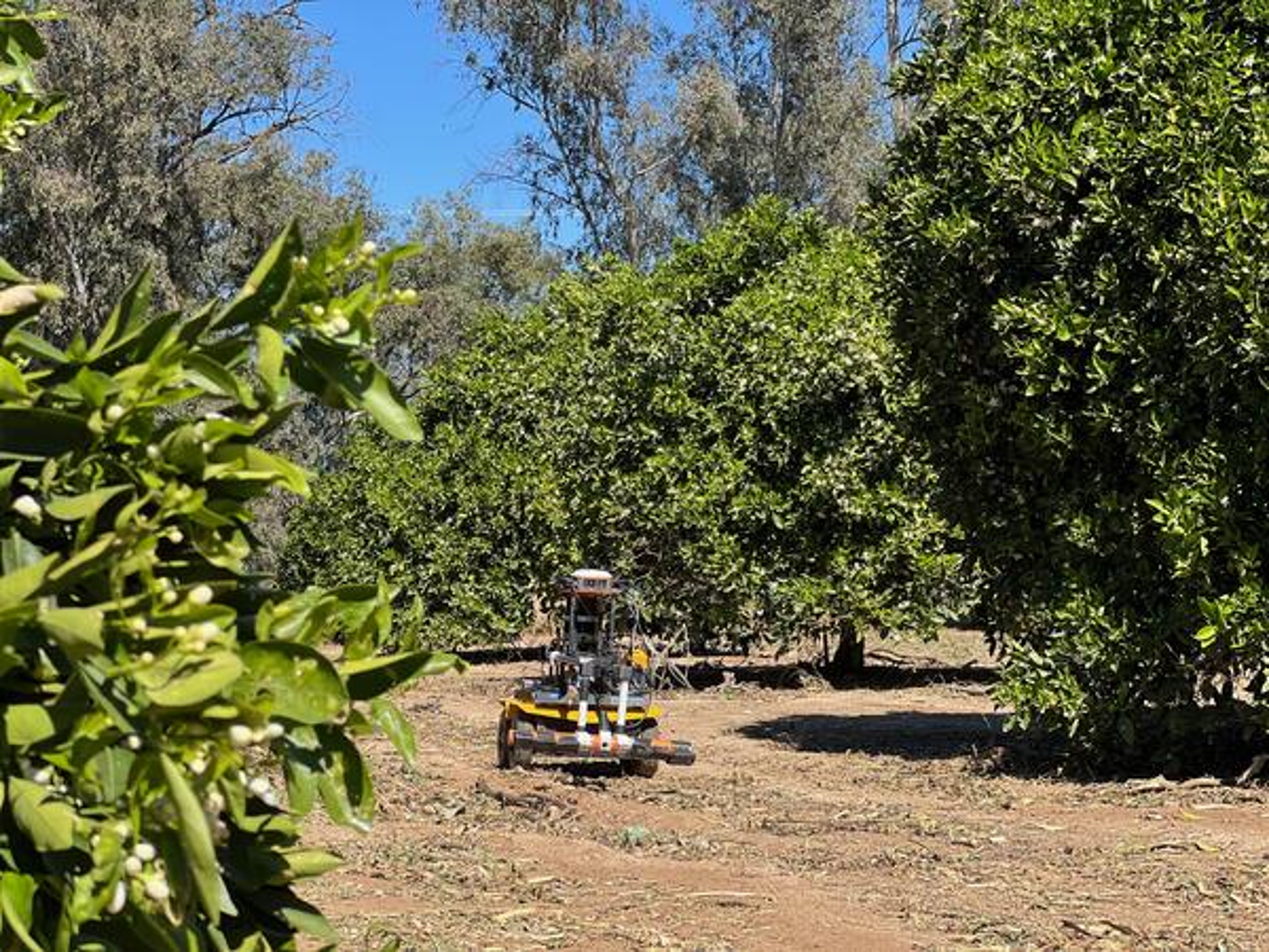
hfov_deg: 25.3
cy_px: 476
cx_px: 634
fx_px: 2823
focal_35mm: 77
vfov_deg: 19.1
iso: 32
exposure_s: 1/433
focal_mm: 9
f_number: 2.8
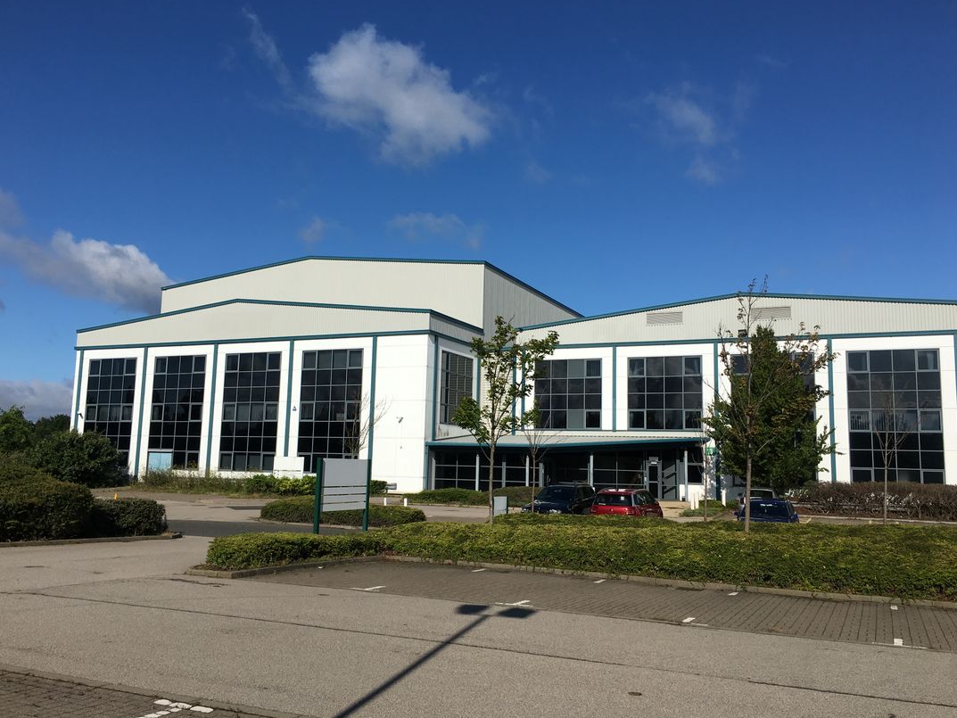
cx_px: 481
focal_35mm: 30
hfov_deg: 60.0
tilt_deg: +8.8
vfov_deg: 46.8
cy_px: 351
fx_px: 829
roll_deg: -1.6
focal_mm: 4.15
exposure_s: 1/3497
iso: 25
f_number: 2.2
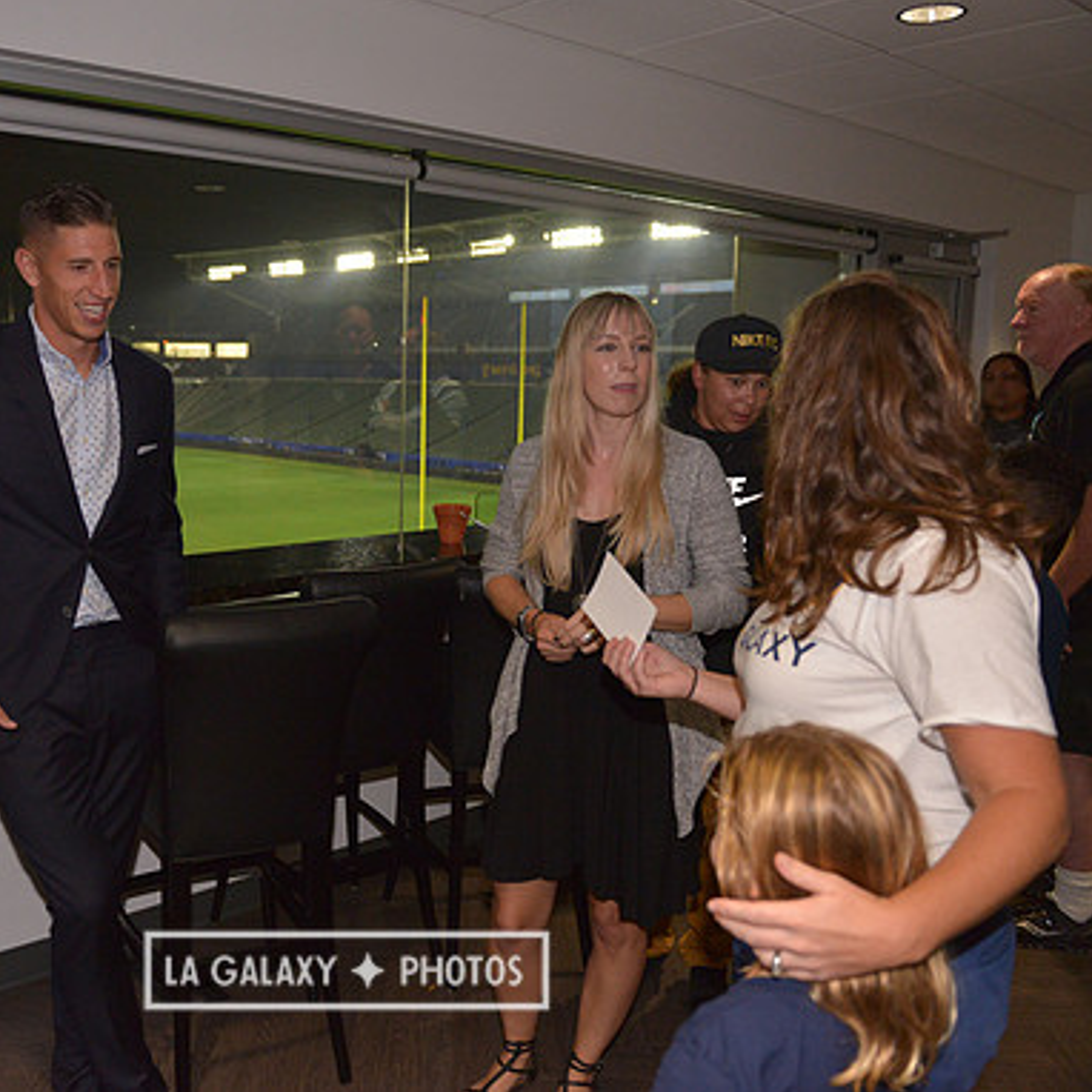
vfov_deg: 52.5
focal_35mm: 31
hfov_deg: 51.4
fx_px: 1106
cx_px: 346
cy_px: 542
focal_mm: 24
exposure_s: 1/1600
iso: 2500
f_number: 3.2
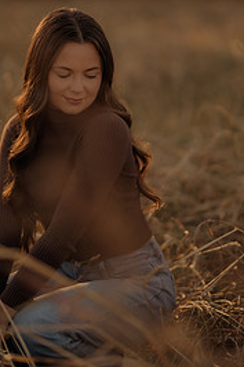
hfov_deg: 9.5
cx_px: 70
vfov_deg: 14.2
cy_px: 94
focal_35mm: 144
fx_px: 1466
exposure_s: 1/1250
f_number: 1.4
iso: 200
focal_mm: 85
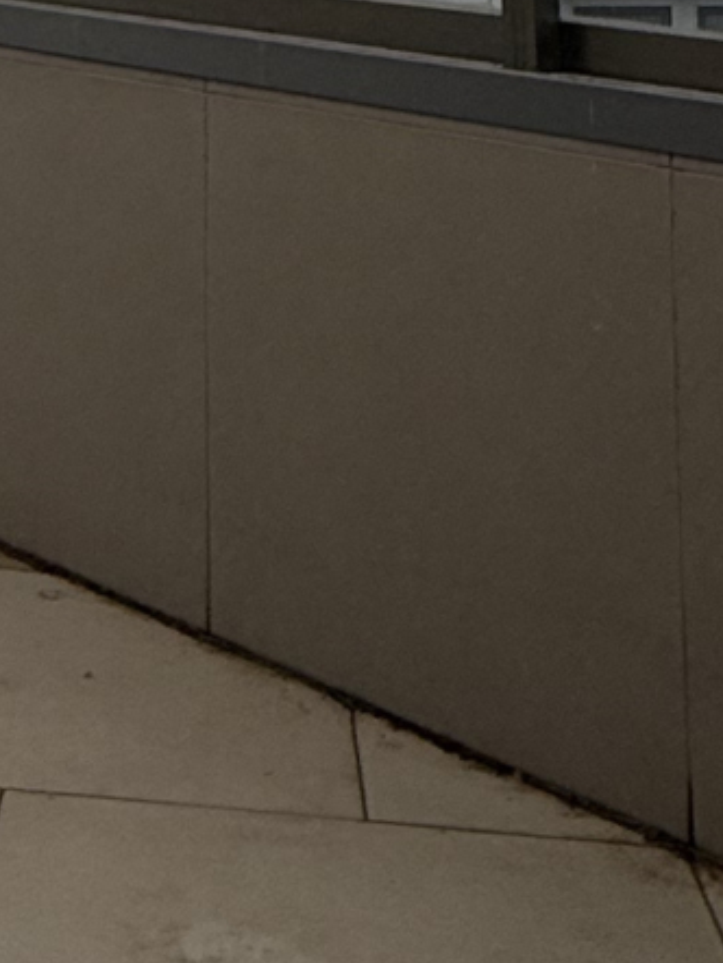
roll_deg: -0.7
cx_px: -128
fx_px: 2254
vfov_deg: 20.7
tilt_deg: +6.7
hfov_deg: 17.4
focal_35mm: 81
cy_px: -464
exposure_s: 1/424
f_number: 2.2
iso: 50
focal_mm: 2.22
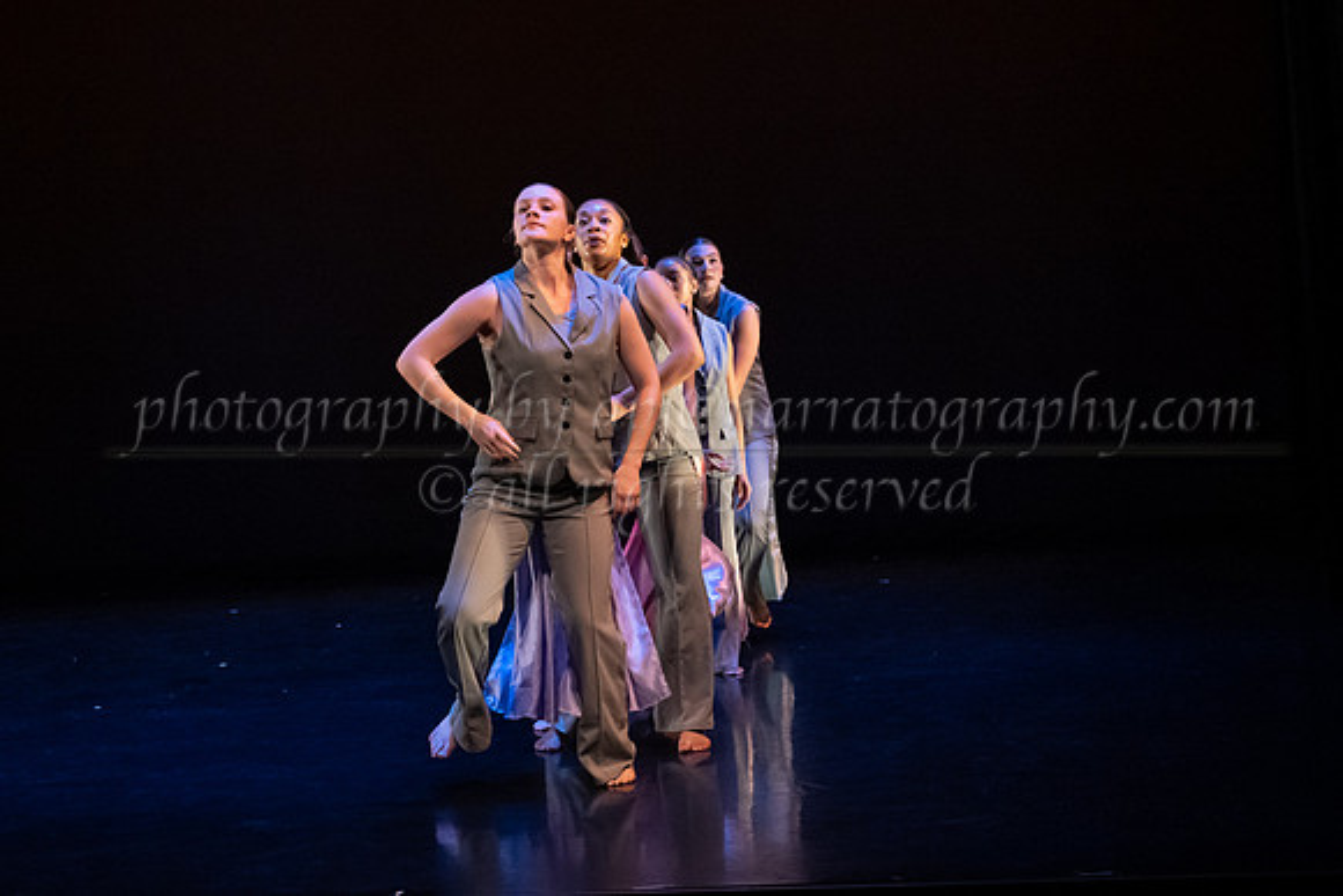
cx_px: 792
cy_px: 442
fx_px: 2768
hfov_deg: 27.2
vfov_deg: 18.4
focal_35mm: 74
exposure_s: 1/400
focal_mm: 54
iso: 6400
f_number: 4
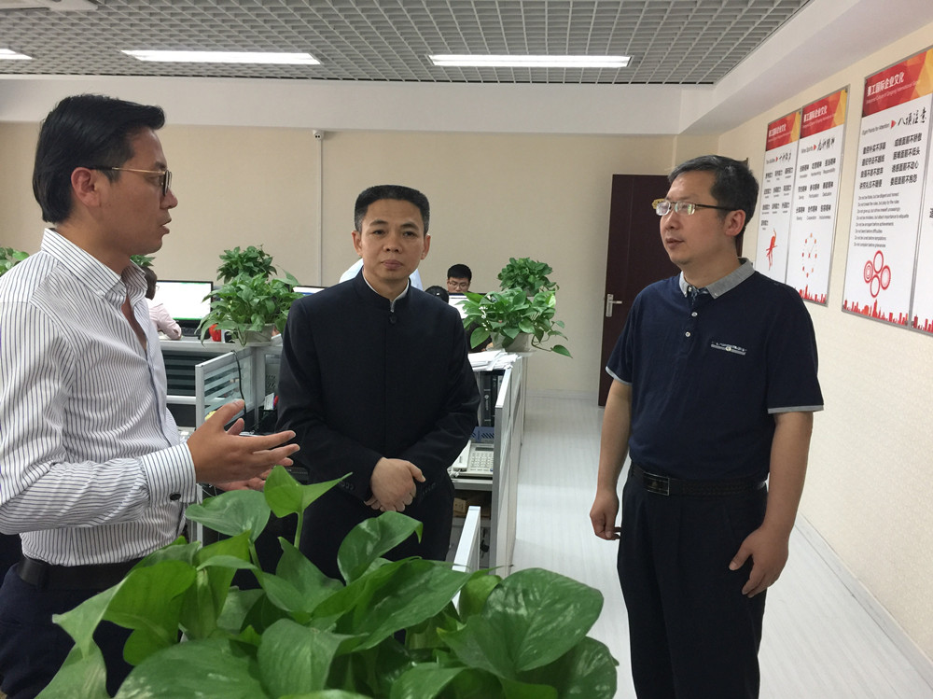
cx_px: 466
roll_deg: -2.0
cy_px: 350
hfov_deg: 61.7
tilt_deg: -9.2
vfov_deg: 48.2
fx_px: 781
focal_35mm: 29
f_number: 2.2
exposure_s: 1/17
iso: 80
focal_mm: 4.15
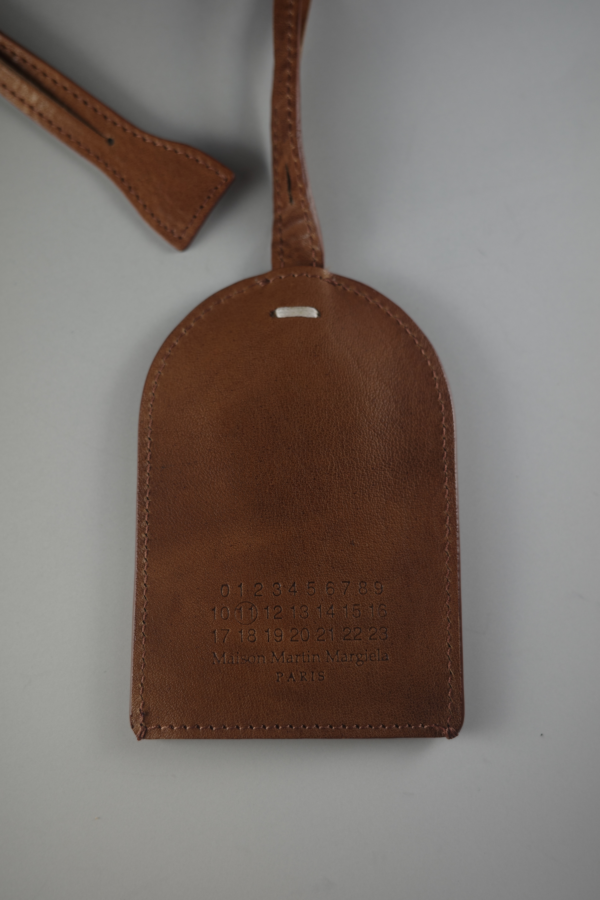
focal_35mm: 40
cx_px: 300
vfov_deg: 48.5
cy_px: 450
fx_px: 1000
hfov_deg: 33.4
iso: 100
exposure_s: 1/100
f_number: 2.8
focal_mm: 26
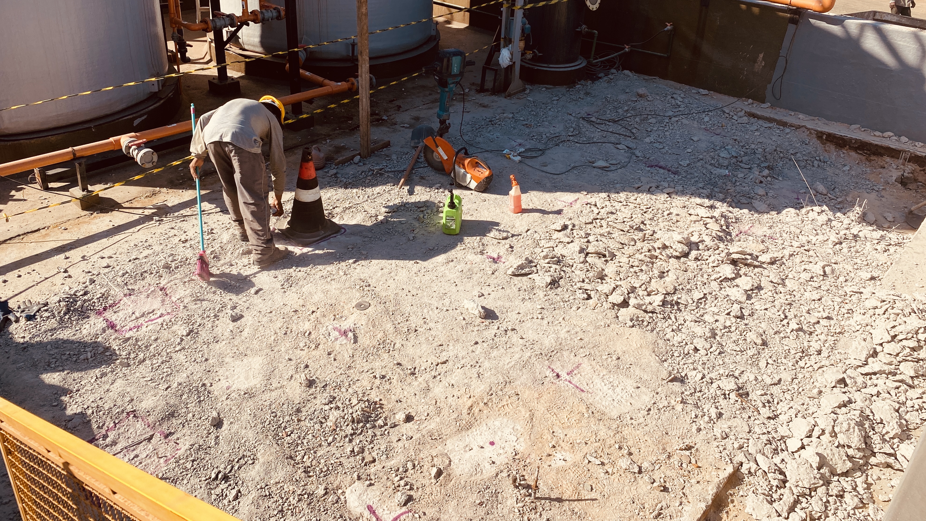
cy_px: 187
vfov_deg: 39.8
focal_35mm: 29
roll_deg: -2.5
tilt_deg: -24.0
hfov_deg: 66.1
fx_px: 712
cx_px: 458
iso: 32
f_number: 1.8
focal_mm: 4.25
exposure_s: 1/2358
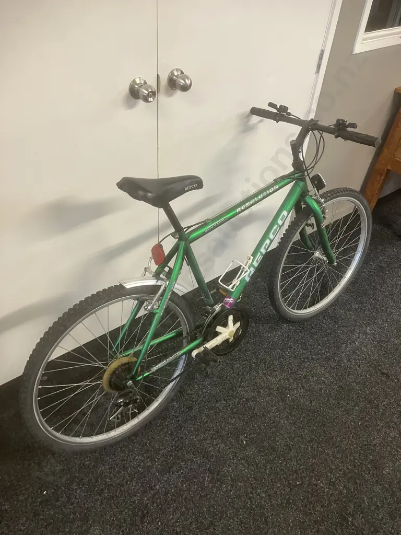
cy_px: 268
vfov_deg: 63.4
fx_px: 432
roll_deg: -4.5
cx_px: 200
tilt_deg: -39.0
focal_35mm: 28
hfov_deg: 49.7
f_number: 1.8
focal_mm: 3.99
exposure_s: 1/50
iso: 200
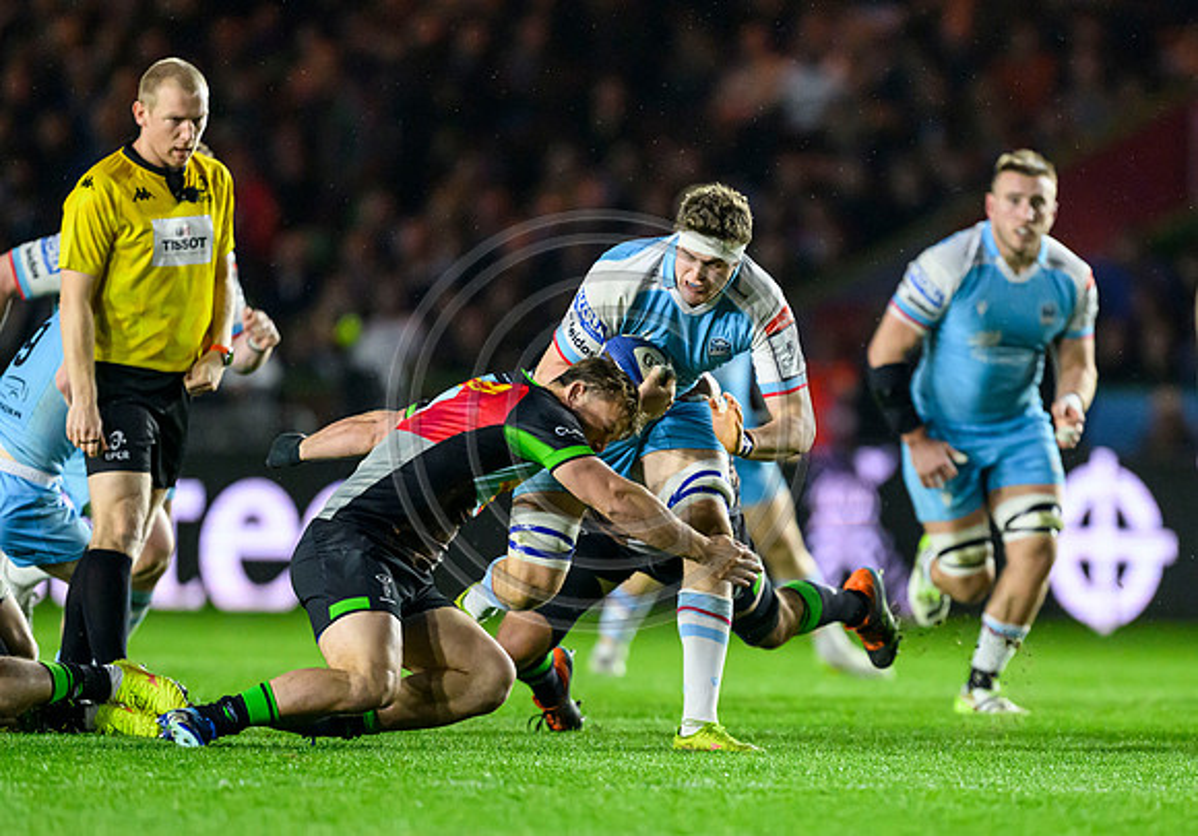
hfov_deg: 3.3
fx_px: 20608
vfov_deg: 2.3
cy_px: 555
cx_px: 738
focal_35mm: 610
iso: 6400
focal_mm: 400
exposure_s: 1/1250
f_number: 2.8
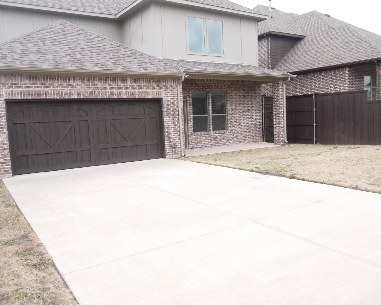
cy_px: 152
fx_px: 338
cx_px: 204
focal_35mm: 30
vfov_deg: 48.5
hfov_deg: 58.7
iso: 800
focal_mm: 14
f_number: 6.3
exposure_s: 1/320
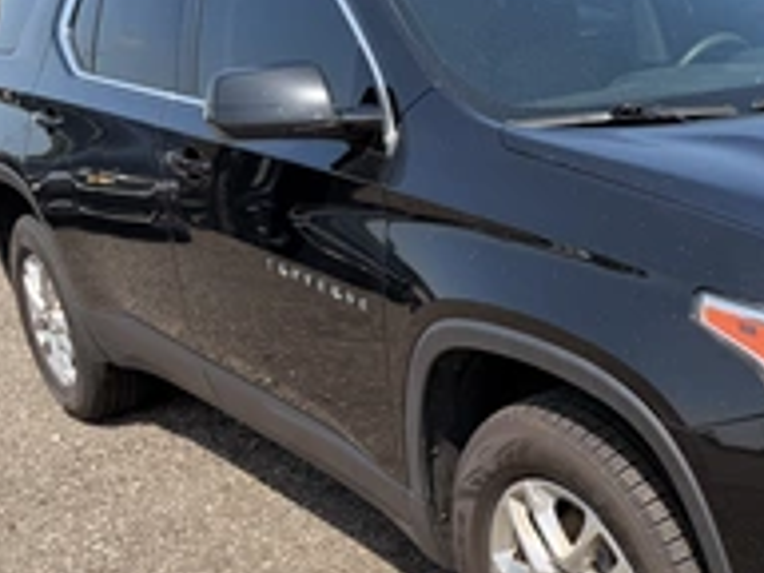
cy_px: 398
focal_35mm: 50
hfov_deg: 35.3
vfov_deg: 28.8
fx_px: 1104
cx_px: 724
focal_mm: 6.76
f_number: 1.78
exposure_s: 1/2525
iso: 80
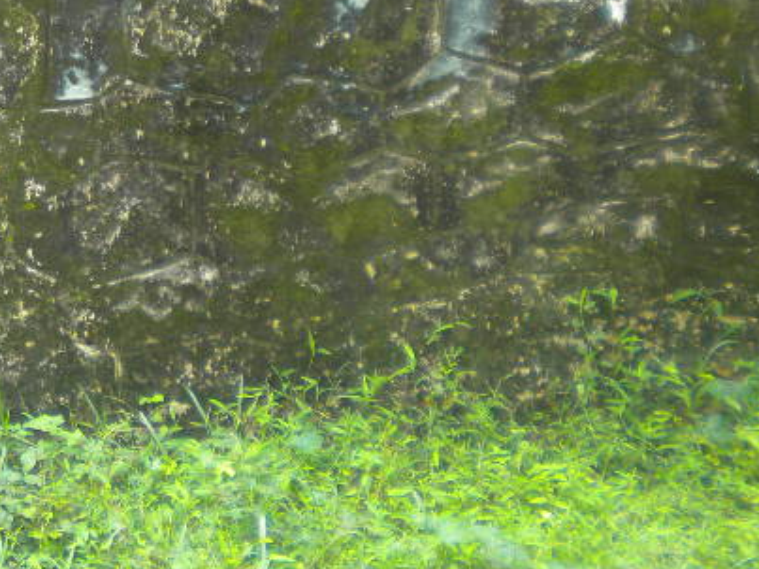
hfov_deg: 20.7
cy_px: 121
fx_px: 1951
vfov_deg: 16.5
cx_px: -126
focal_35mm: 89
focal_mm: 6.3
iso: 122
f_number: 3.1
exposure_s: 1/68.6
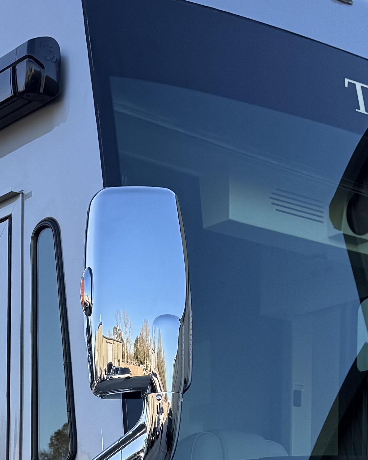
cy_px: 574
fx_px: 1239
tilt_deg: +3.1
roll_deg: -0.6
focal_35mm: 91
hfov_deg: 16.7
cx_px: 42
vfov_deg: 19.6
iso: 80
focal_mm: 6.76
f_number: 1.78
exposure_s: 1/1032
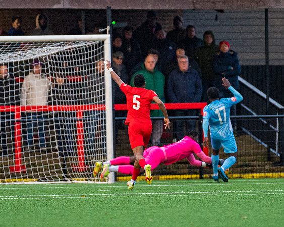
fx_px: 6516
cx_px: 165
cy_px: 142
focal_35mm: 775
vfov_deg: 2.0
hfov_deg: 2.5
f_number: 2.8
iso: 1600
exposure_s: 1/1600
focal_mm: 270
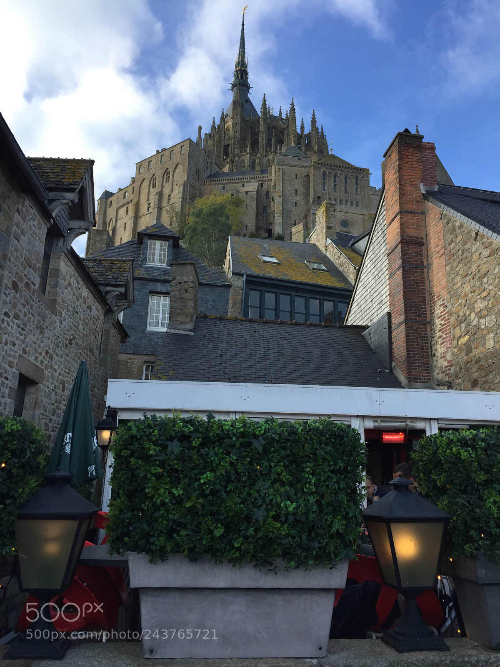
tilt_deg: +16.7
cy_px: 334
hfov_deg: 48.2
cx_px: 250
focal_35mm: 29
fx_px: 559
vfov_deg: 61.7
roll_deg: -1.8
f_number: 2.2
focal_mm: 4.15
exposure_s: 1/1014
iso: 32
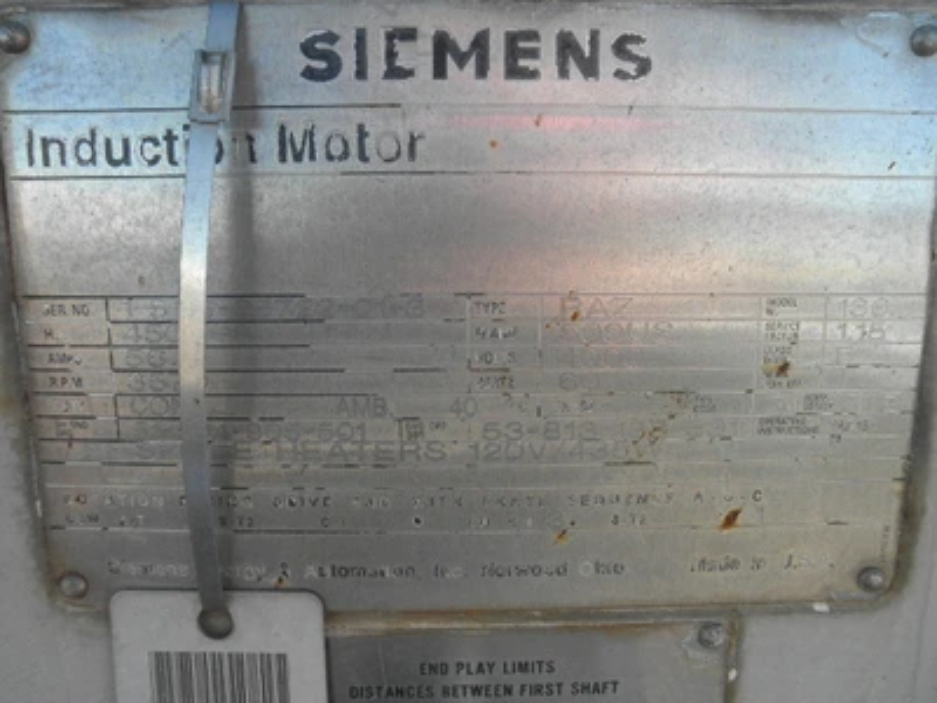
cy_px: 352
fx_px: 758
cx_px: 468
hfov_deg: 63.4
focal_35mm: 28
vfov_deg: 49.7
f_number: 3
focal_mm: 5
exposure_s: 1/250
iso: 64
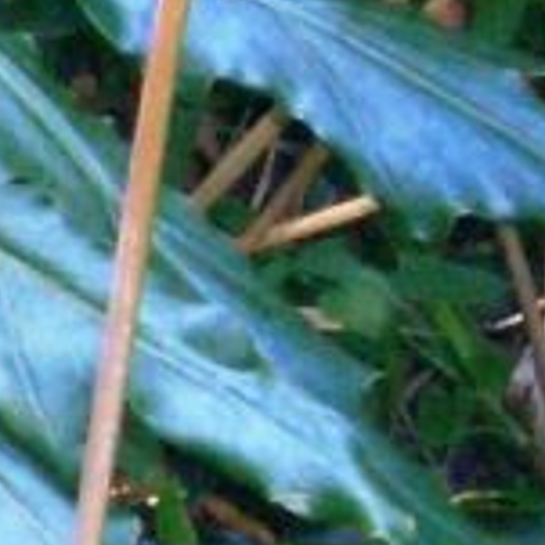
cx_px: -996
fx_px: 9262
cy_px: 596
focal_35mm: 520
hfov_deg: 3.3
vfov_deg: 3.4
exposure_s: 1/60
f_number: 3.9
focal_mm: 12.2
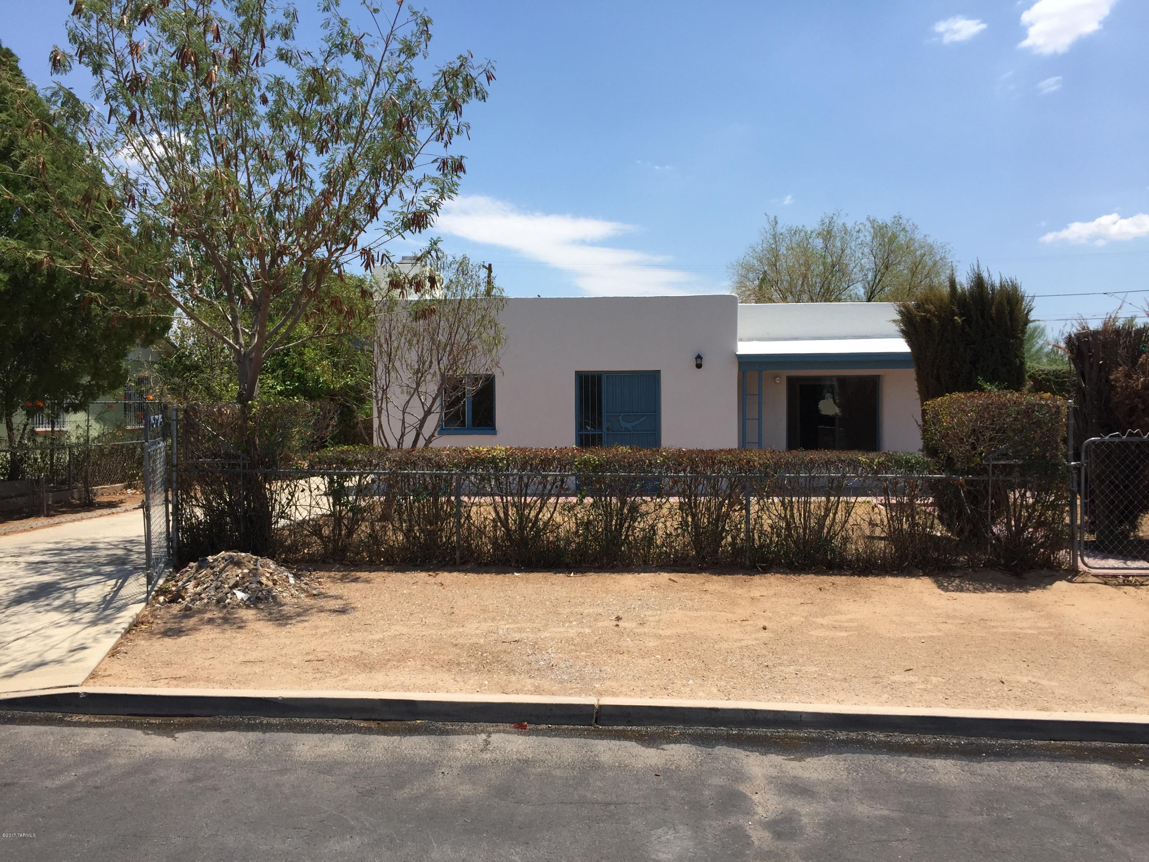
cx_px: 574
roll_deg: -0.2
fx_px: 963
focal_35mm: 29
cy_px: 431
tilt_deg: -2.0
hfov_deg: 61.7
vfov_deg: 48.2
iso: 32
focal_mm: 4.15
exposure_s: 1/2198
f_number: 2.2
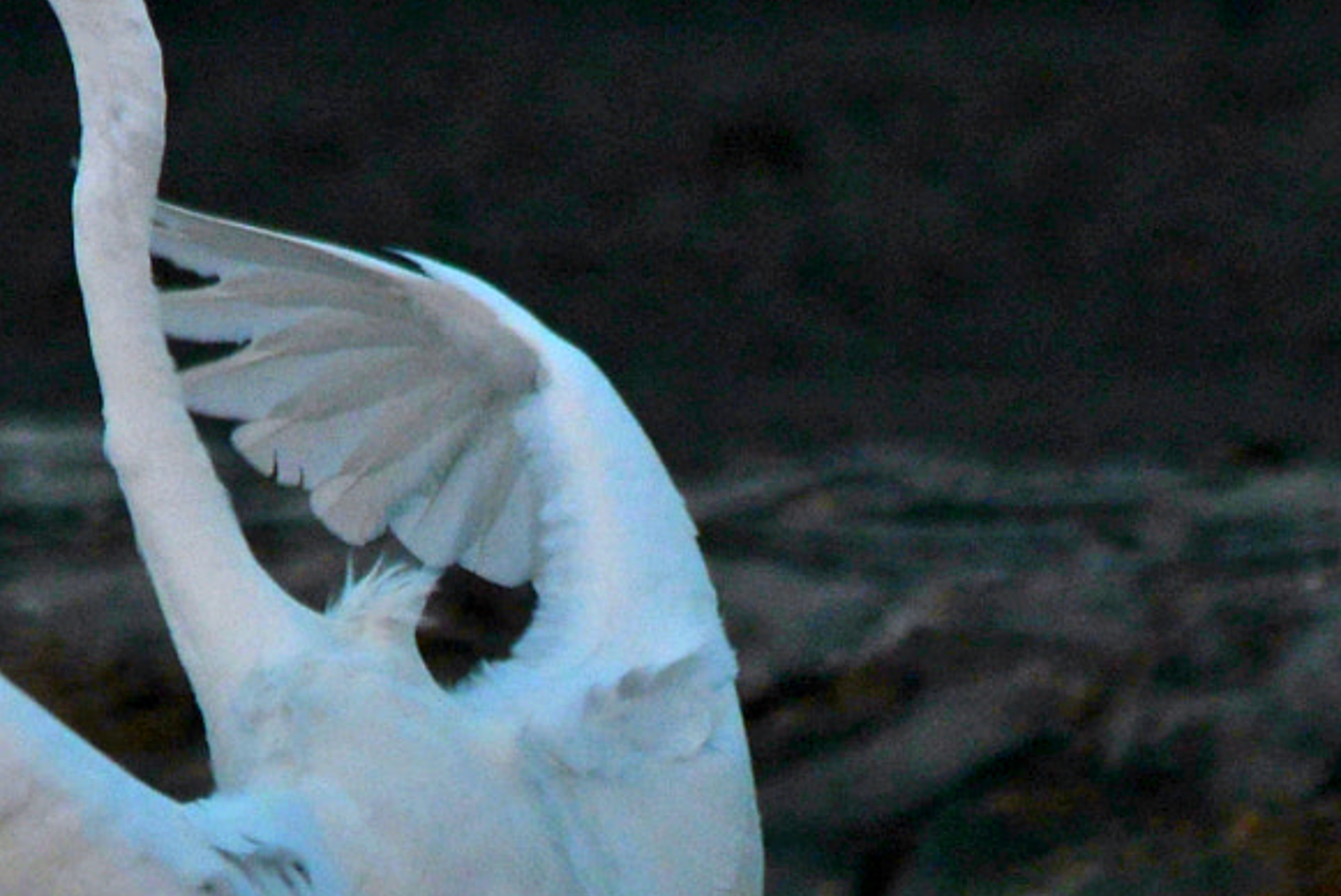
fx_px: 65627
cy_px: 1193
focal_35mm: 1761
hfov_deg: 1.2
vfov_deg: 0.8
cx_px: 180
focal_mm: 500
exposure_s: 1/750
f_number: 8
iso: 400
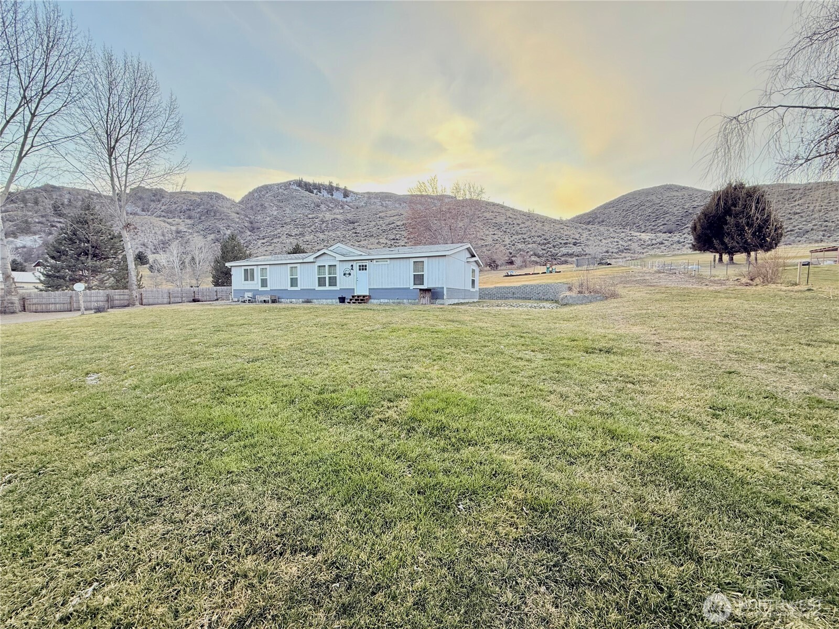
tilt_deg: -2.3
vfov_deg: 85.7
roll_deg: +0.3
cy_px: 314
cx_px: 420
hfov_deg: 102.1
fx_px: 339
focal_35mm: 14
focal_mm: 2.22
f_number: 2.2
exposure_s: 1/107
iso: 64
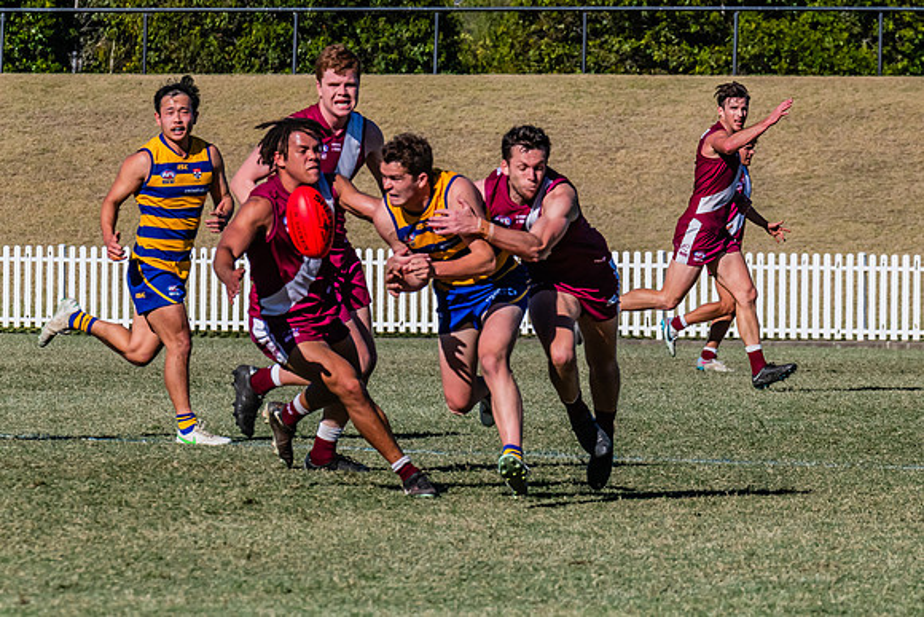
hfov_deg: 4.5
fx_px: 11804
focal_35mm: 460
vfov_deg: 3.0
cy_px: 370
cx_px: 725
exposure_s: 1/1600
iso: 800
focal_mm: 290
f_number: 14
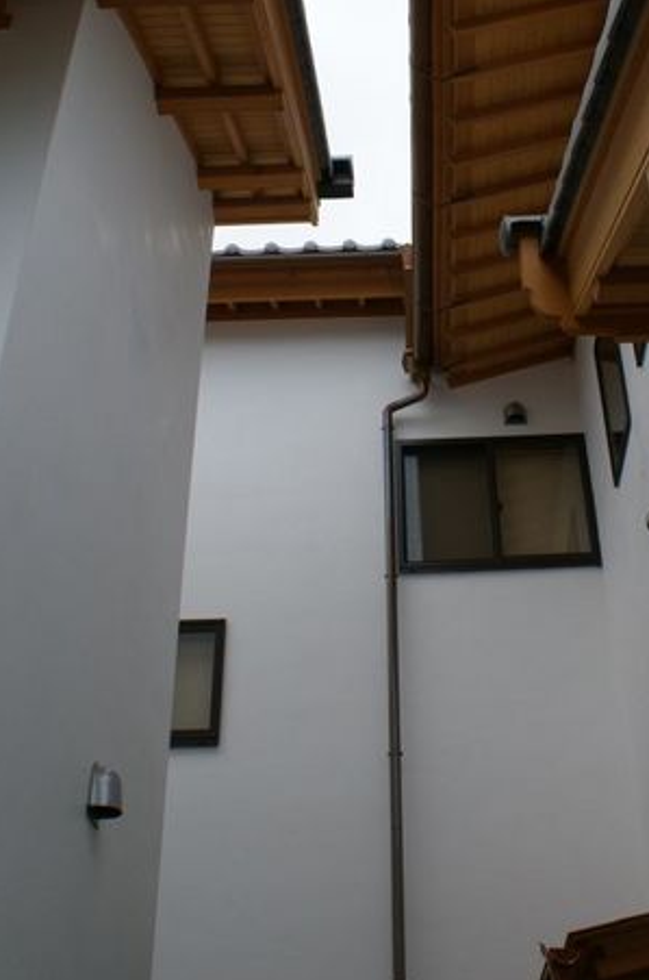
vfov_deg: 42.8
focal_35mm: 45
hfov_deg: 29.6
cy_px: 291
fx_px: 1221
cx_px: 427
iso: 100
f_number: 10
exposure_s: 1/160
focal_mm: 18
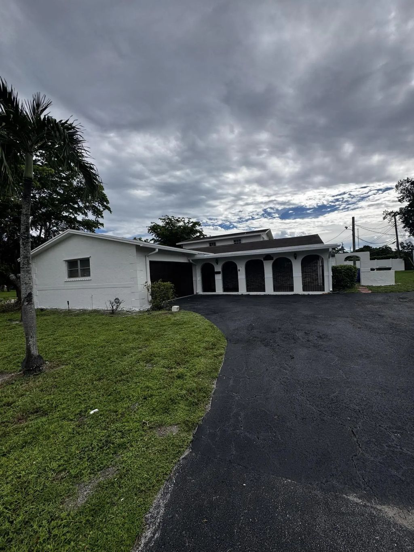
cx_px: 207
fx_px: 223
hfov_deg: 85.7
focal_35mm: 14
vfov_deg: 102.1
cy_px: 276
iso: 50
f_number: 2.2
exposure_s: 1/2674
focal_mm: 2.22
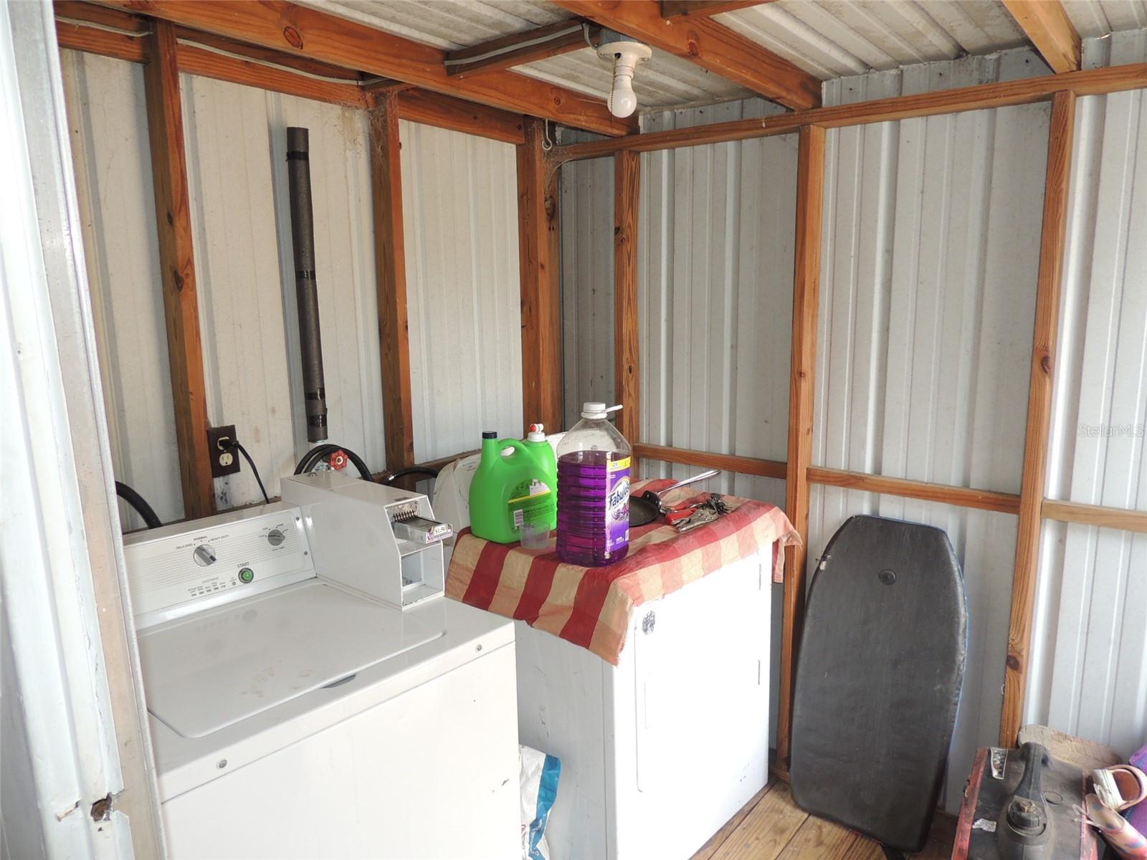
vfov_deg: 56.8
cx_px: 574
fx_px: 795
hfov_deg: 71.6
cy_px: 430
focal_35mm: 24
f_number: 3
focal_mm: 4.3
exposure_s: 1/40
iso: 125
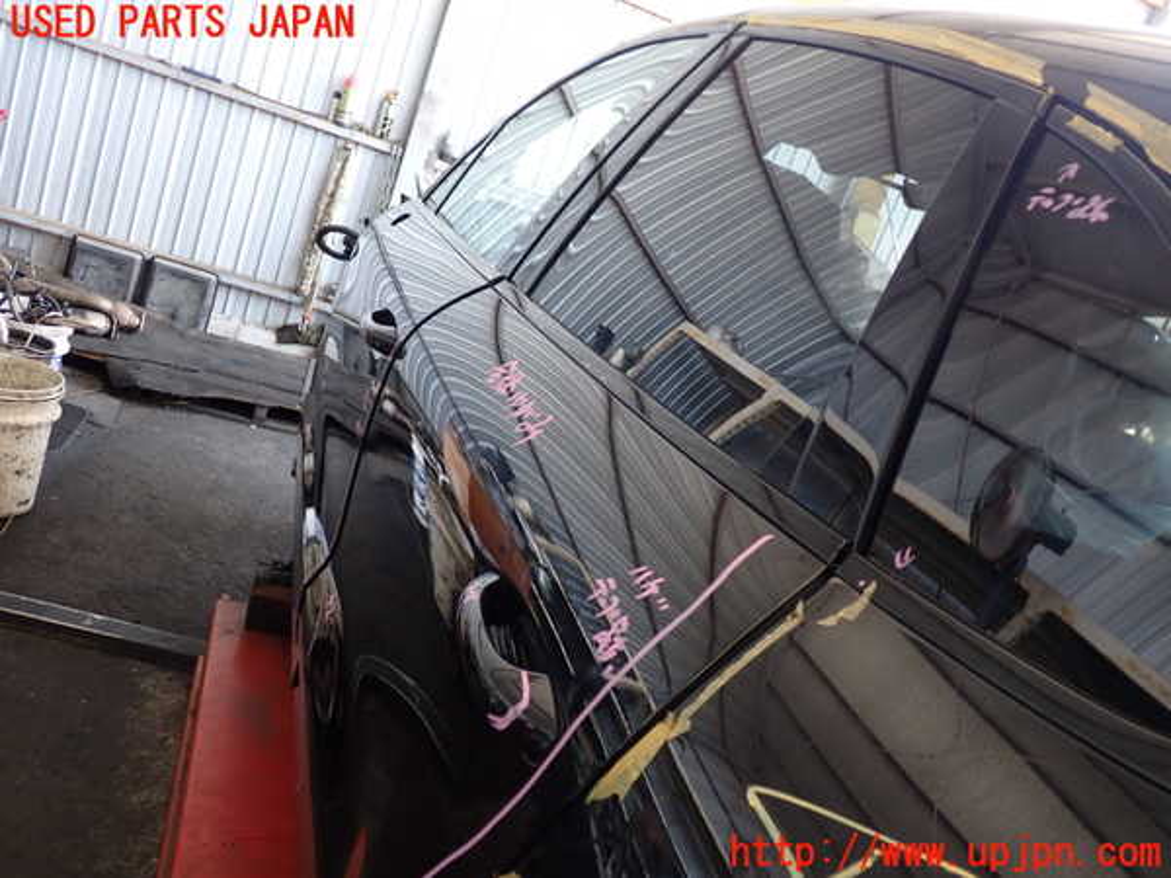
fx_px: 1015
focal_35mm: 30
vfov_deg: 46.8
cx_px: 586
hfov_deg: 60.0
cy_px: 439
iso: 160
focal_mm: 5.4
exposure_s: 1/60
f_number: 2.3
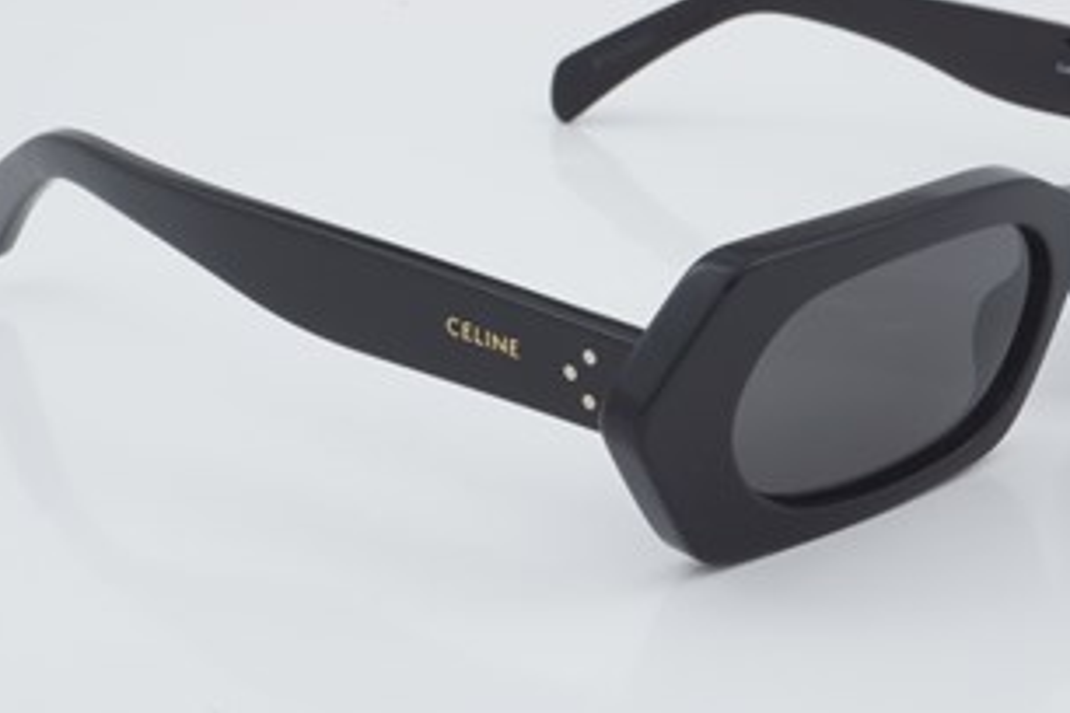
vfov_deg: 13.9
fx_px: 2913
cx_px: 661
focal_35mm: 98
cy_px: 266
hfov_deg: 20.8
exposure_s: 1/3
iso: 100
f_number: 32
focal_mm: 50
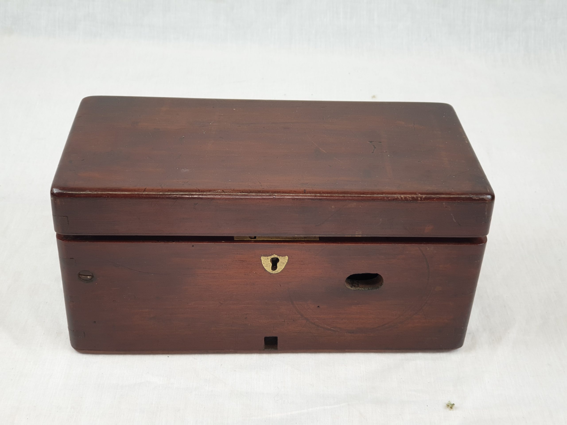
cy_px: 212
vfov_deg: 28.0
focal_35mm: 52
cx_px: 284
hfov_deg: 36.8
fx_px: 852
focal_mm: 6
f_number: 2.4
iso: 100
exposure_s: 1/33
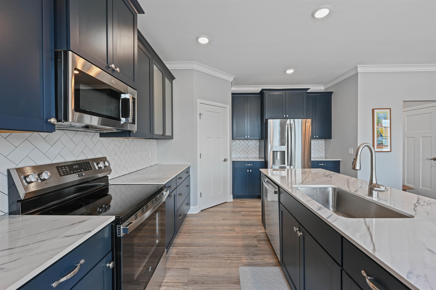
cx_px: 218
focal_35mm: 14
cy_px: 145
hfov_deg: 104.3
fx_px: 170
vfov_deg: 81.2
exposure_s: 1/10
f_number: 14
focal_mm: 14
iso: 1000
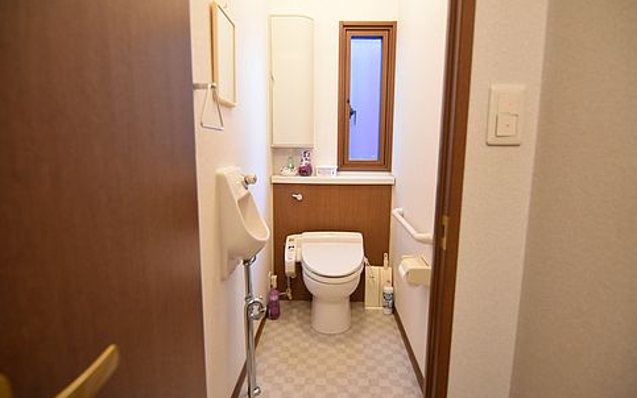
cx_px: 322
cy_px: 194
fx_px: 330
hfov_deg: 88.0
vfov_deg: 62.2
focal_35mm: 19
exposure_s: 1/60
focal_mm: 12
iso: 2500
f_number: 4
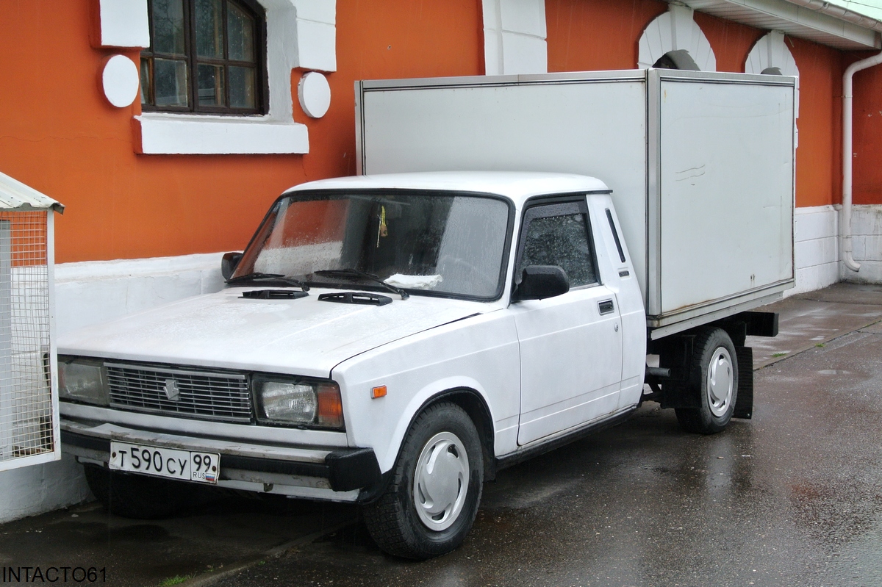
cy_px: 294
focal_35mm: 59
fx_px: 1445
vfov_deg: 23.0
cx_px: 441
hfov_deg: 33.9
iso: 200
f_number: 5
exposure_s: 1/50
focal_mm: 21.9
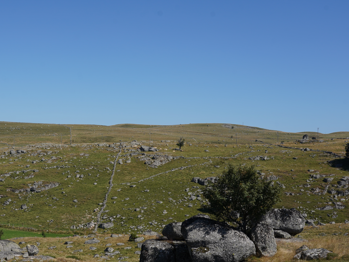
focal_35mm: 57
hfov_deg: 33.3
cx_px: 97
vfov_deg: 25.6
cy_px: 169
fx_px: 575
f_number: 9
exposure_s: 1/250
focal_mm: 37
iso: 100
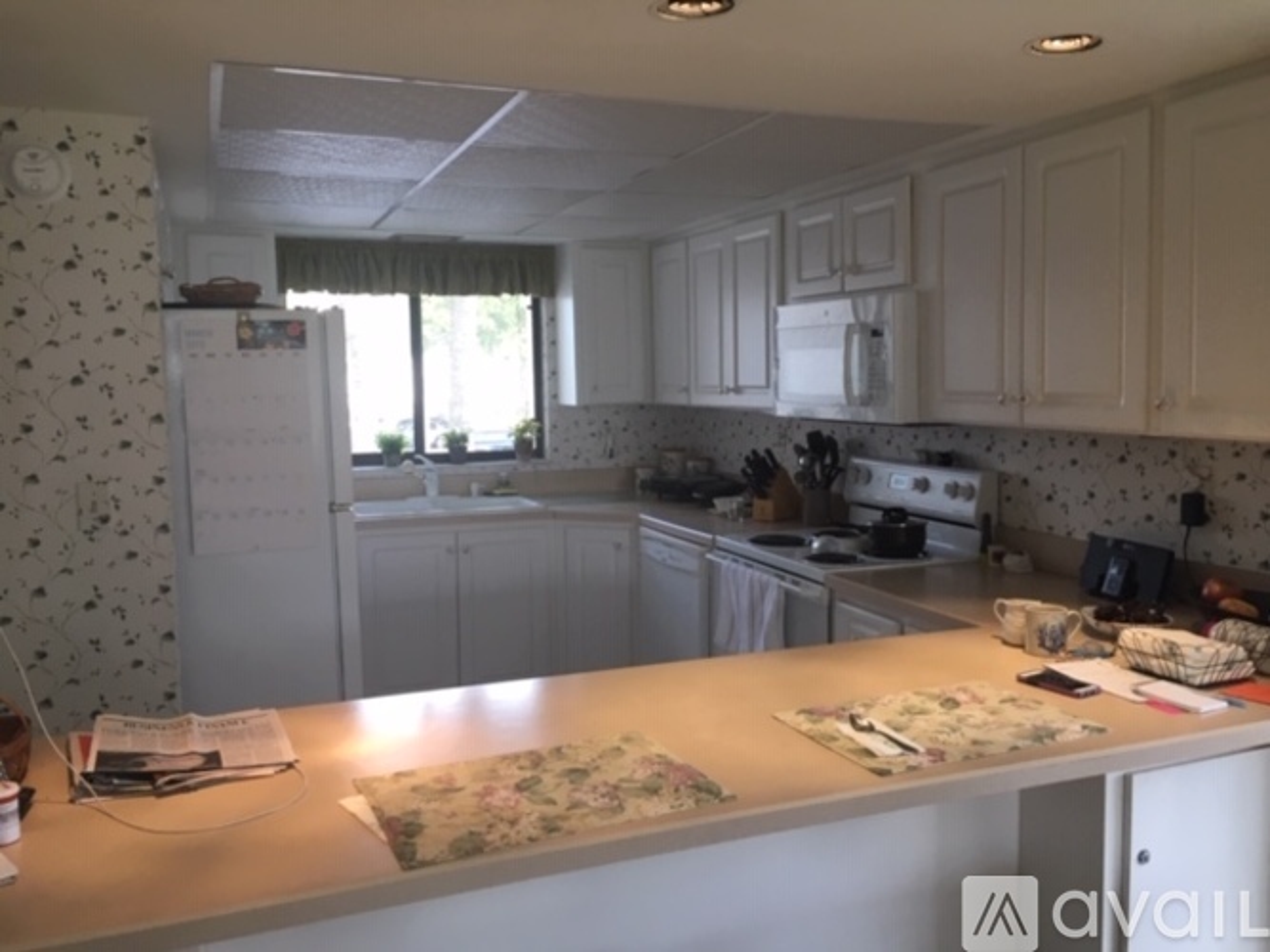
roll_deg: +0.6
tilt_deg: -4.5
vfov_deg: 48.2
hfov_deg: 61.7
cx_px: 635
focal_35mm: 29
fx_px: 1064
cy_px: 476
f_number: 2.2
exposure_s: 1/30
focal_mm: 4.15
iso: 40
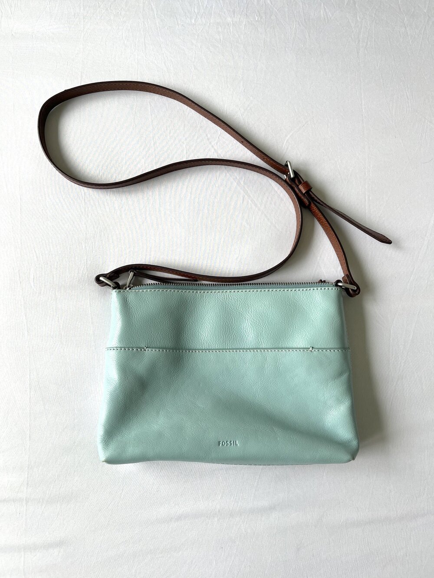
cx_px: 217
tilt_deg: -83.4
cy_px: 289
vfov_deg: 67.3
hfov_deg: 53.1
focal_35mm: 26
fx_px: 435
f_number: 1.6
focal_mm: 5.1
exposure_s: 1/122
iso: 32
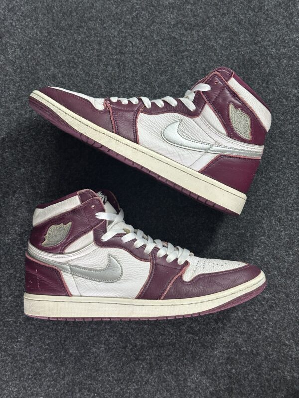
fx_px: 552
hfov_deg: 30.3
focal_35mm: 48
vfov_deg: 39.6
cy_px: 199
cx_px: 150
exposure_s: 1/50
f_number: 1.78
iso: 200
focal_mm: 6.86
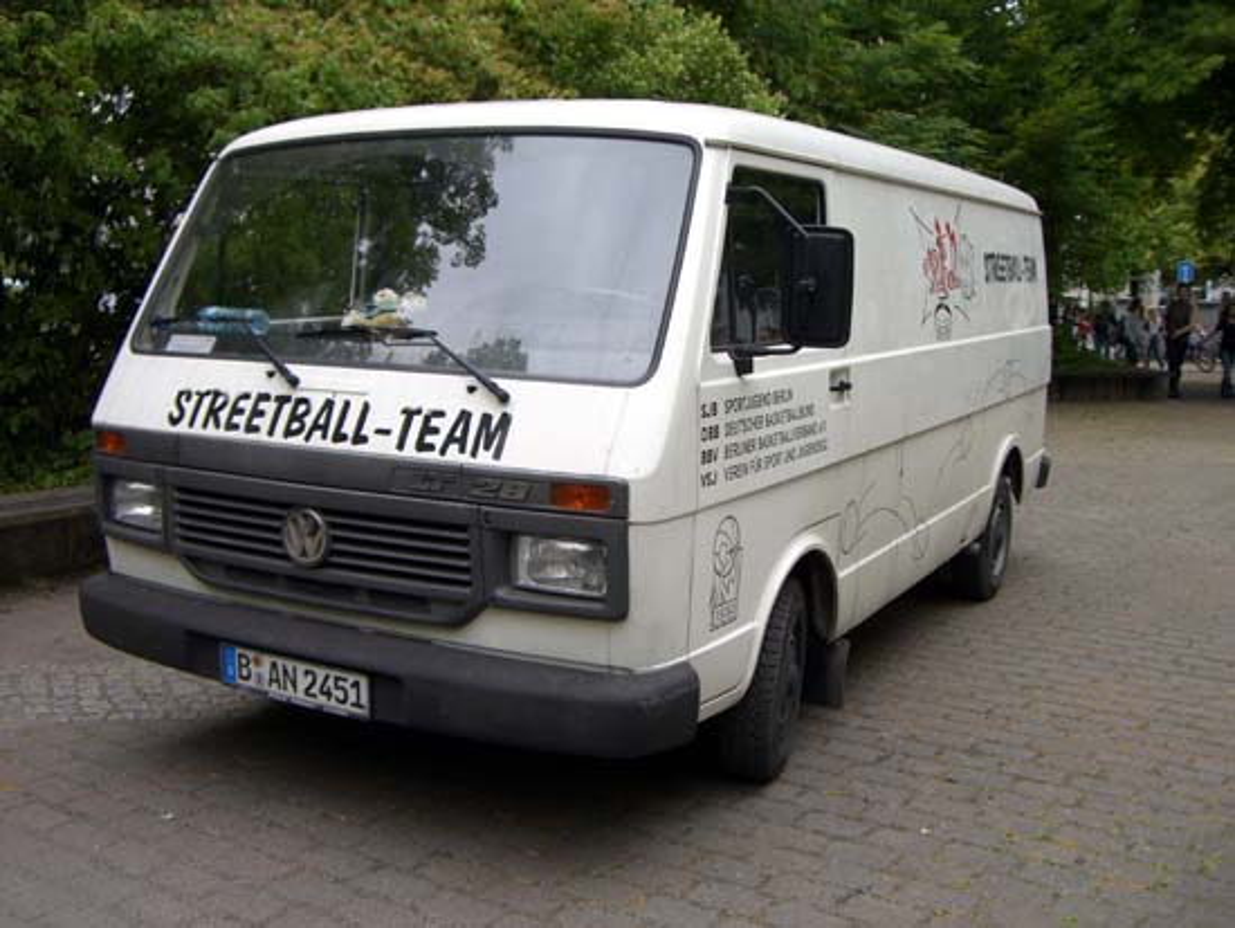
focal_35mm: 38
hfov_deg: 49.0
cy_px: 464
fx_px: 1356
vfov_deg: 37.7
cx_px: 618
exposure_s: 1/125
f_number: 2.7
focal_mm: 6.2
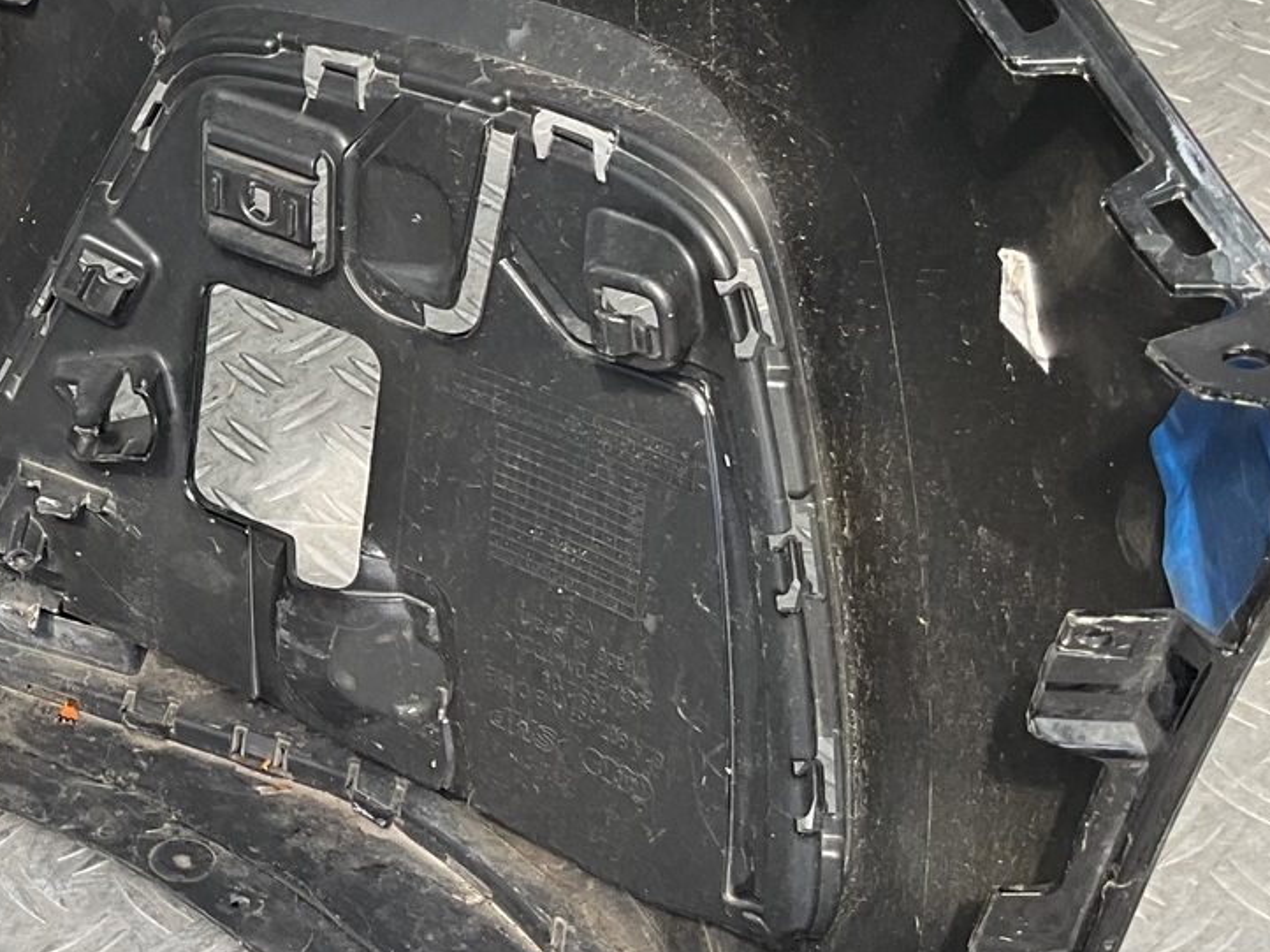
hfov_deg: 22.5
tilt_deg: -36.2
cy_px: 304
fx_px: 2971
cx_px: -181
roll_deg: +8.3
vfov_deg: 18.1
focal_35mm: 81
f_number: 1.8
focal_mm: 3
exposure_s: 1/101
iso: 16
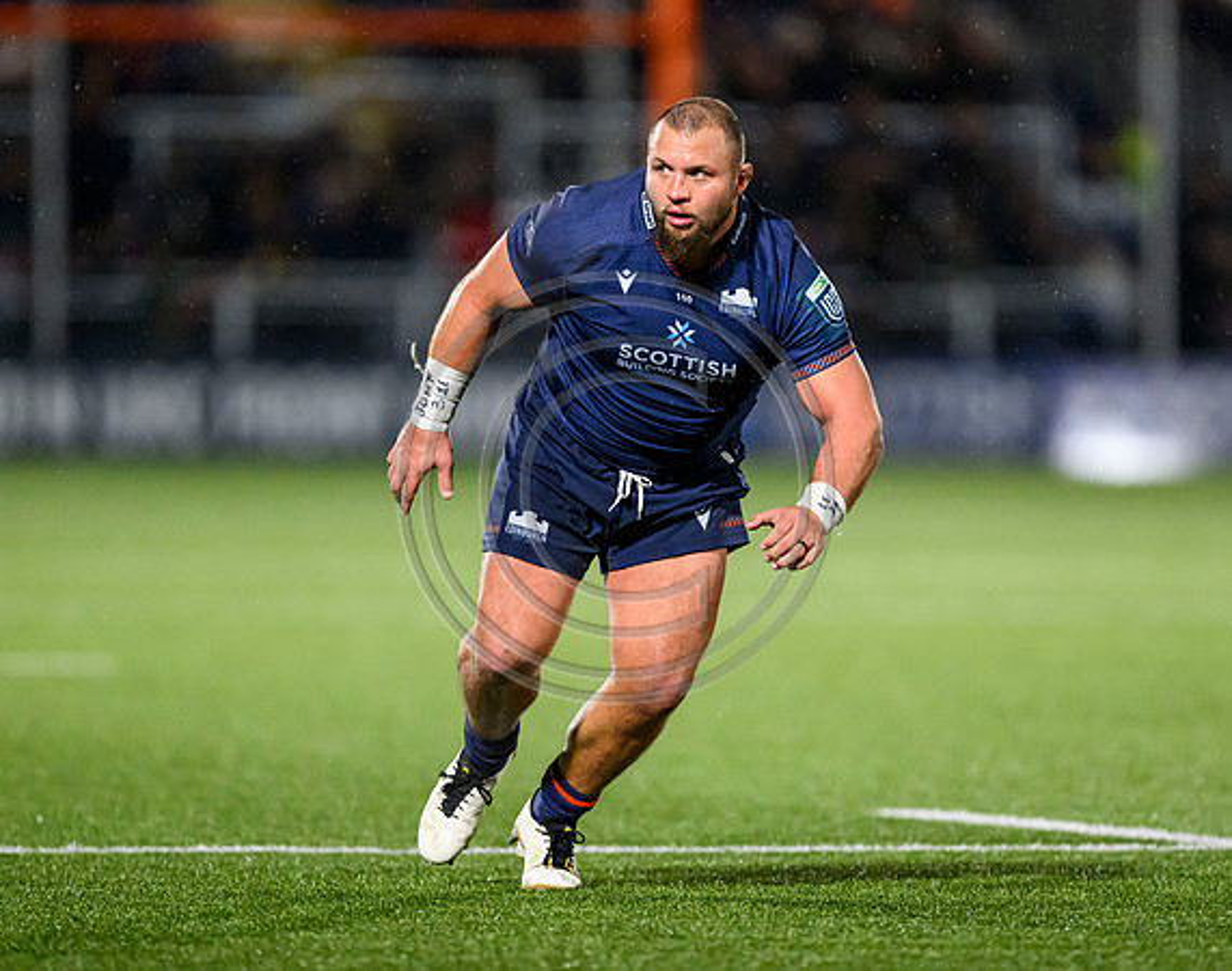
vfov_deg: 3.1
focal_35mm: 497
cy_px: 524
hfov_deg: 3.9
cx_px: 622
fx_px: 18002
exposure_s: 1/2000
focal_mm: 400
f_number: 3.2
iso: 8000
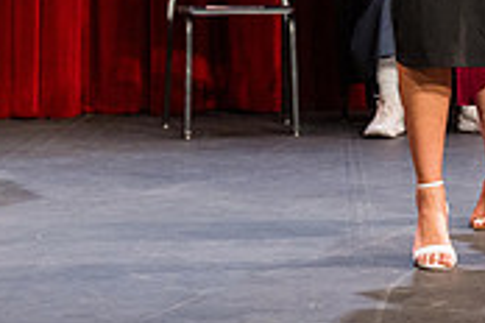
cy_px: -191
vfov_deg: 9.6
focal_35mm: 138
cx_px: 479
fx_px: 1859
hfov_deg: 14.6
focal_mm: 41.4
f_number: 3.5
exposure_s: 1/320
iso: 1250
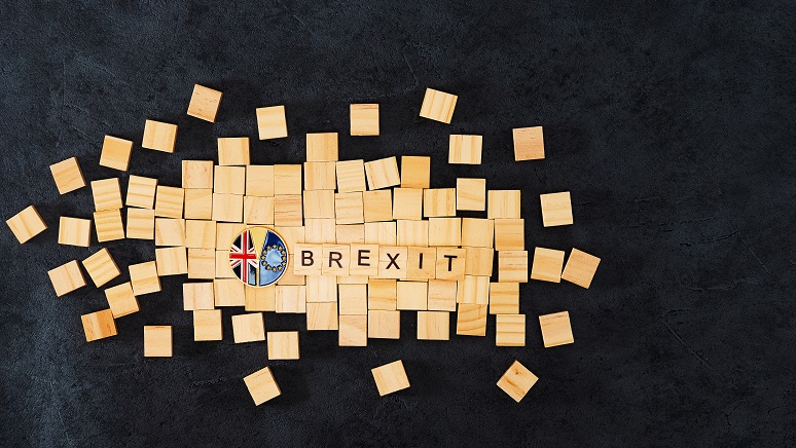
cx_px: 439
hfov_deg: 44.5
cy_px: 141
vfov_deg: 25.8
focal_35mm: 46
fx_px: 971
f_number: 6.3
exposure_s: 1/100
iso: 64
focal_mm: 34
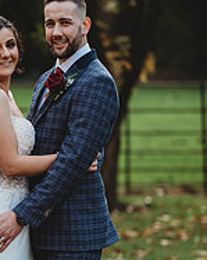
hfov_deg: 8.0
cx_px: 28
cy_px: 172
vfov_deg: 10.1
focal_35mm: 192
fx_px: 1474
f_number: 1.8
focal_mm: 85
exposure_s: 1/250
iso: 100
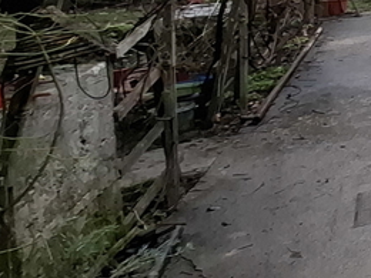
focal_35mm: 60
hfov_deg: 17.0
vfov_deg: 22.4
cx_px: 818
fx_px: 643
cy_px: -58
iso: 40
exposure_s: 1/100
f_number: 2.2
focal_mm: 1.74
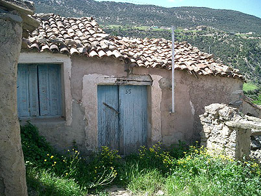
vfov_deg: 36.8
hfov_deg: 47.9
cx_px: 136
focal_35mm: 39
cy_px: 94
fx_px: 294
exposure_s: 1/320
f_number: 4.2
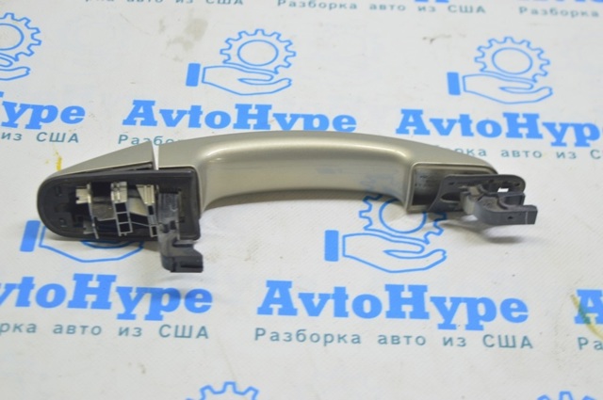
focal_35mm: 63
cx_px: 302
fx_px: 1054
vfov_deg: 21.5
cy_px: 200
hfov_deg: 31.9
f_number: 5.6
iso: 400
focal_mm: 42
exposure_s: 1/20
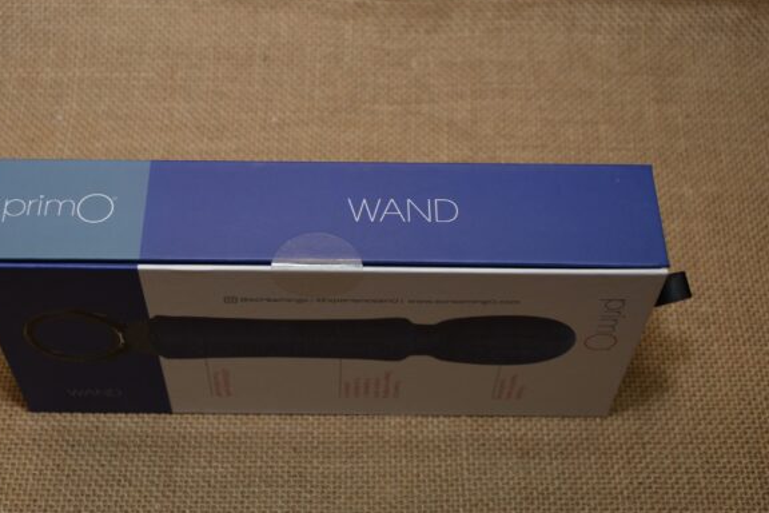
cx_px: 342
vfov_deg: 22.6
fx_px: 1282
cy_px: 259
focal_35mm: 60
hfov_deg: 33.4
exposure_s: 1/60
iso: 400
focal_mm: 30
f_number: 5.6
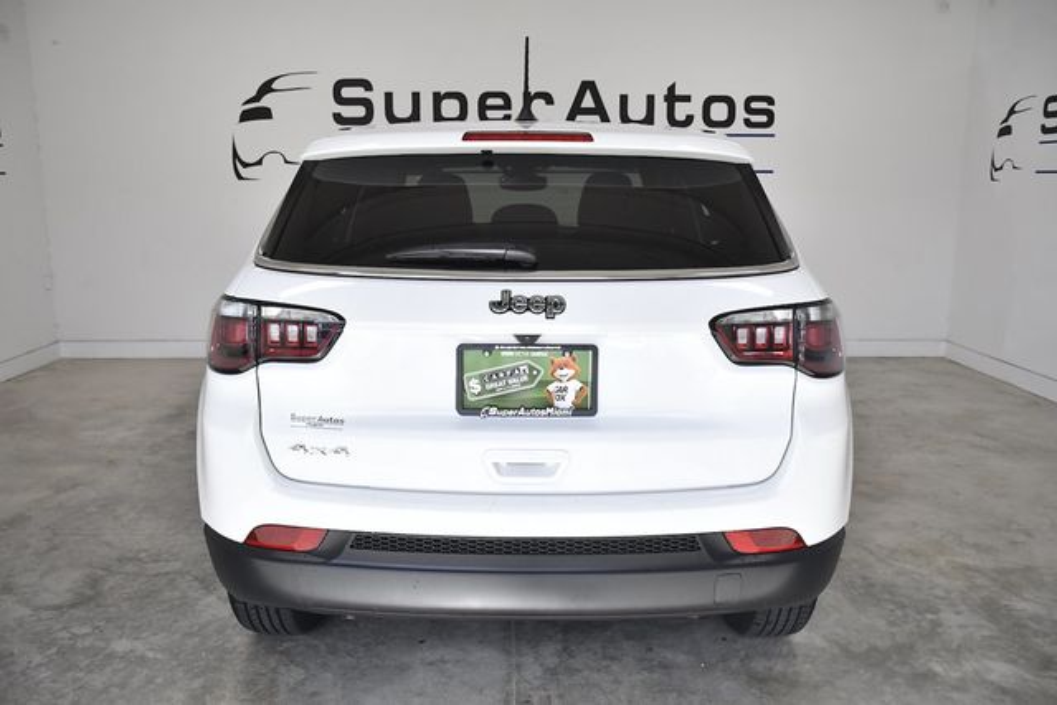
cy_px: 352
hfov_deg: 61.9
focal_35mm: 30
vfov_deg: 43.6
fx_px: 881
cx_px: 528
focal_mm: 20
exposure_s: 1/2500
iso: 1250
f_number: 4
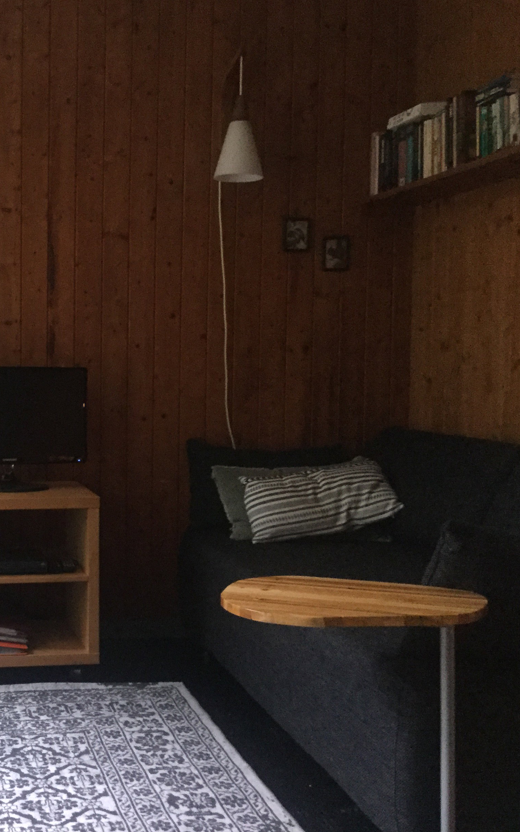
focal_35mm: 44
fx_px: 998
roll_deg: -0.5
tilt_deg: -6.1
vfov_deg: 45.3
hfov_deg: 27.5
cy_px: 416
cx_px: 1
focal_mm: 3.3
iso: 250
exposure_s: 1/20
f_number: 2.4
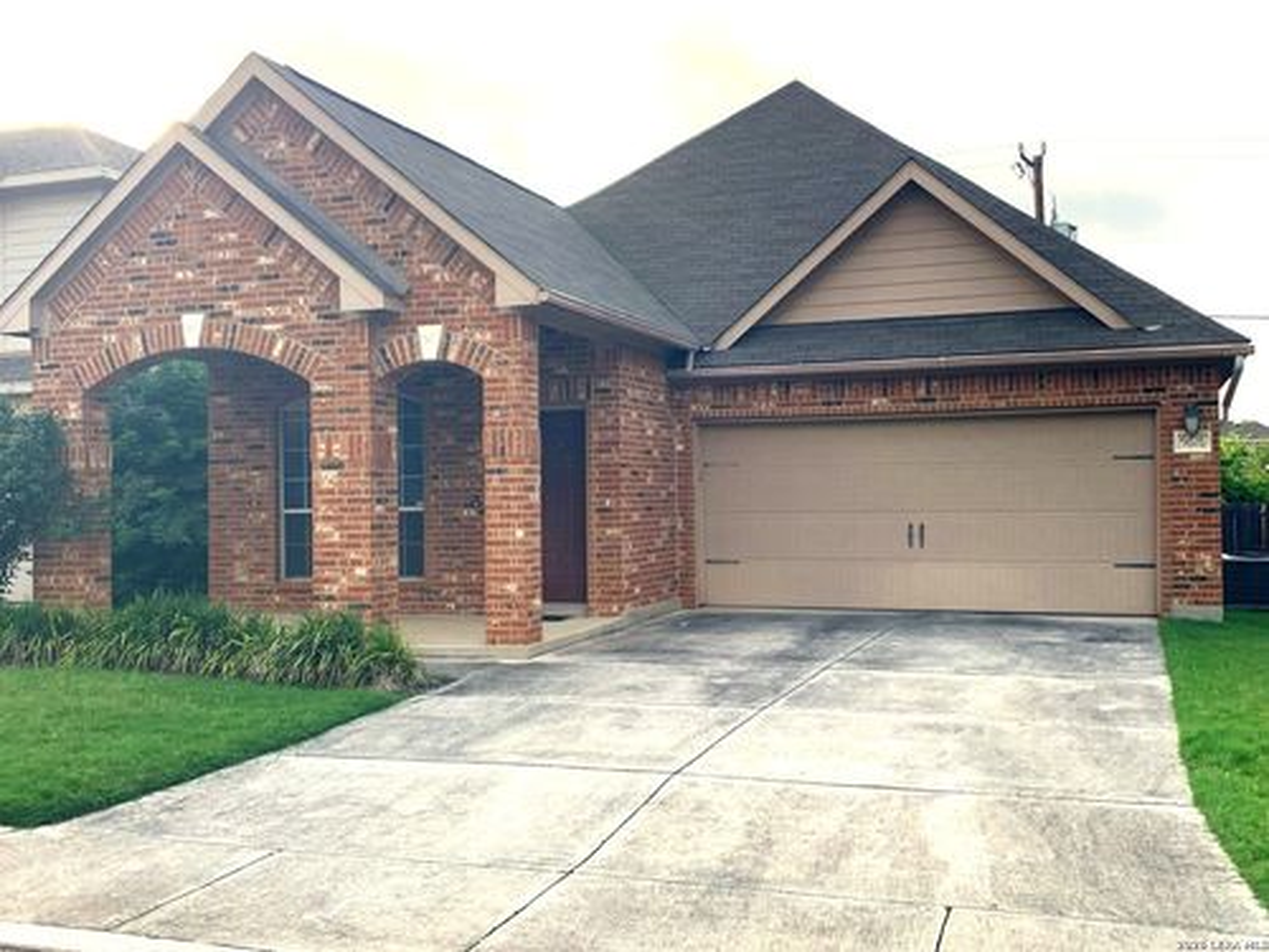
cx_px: 634
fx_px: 1356
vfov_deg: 38.7
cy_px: 476
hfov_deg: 50.1
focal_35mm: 37
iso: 25
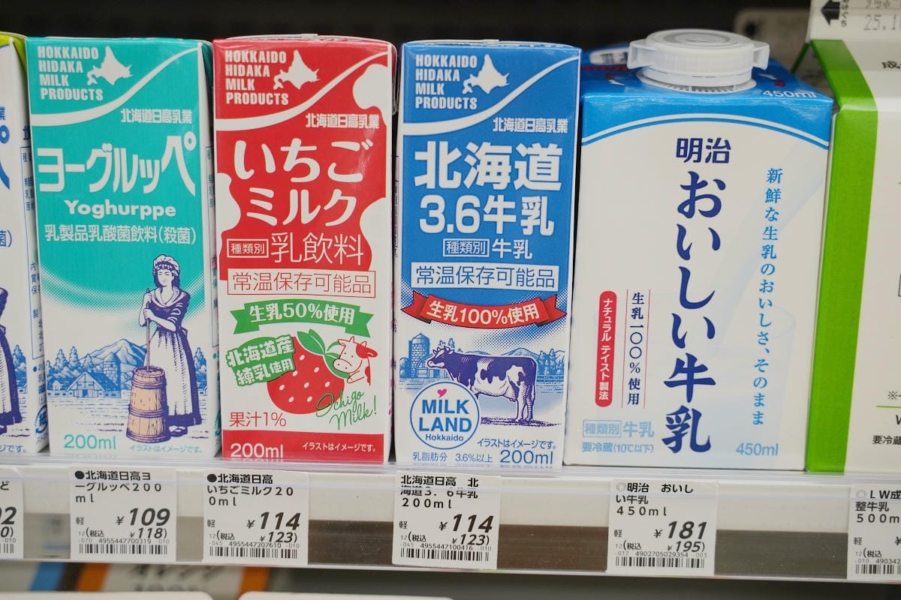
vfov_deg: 34.2
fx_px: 976
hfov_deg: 49.6
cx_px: 450
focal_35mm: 39
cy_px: 300
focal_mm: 39
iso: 400
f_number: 4
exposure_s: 1/60
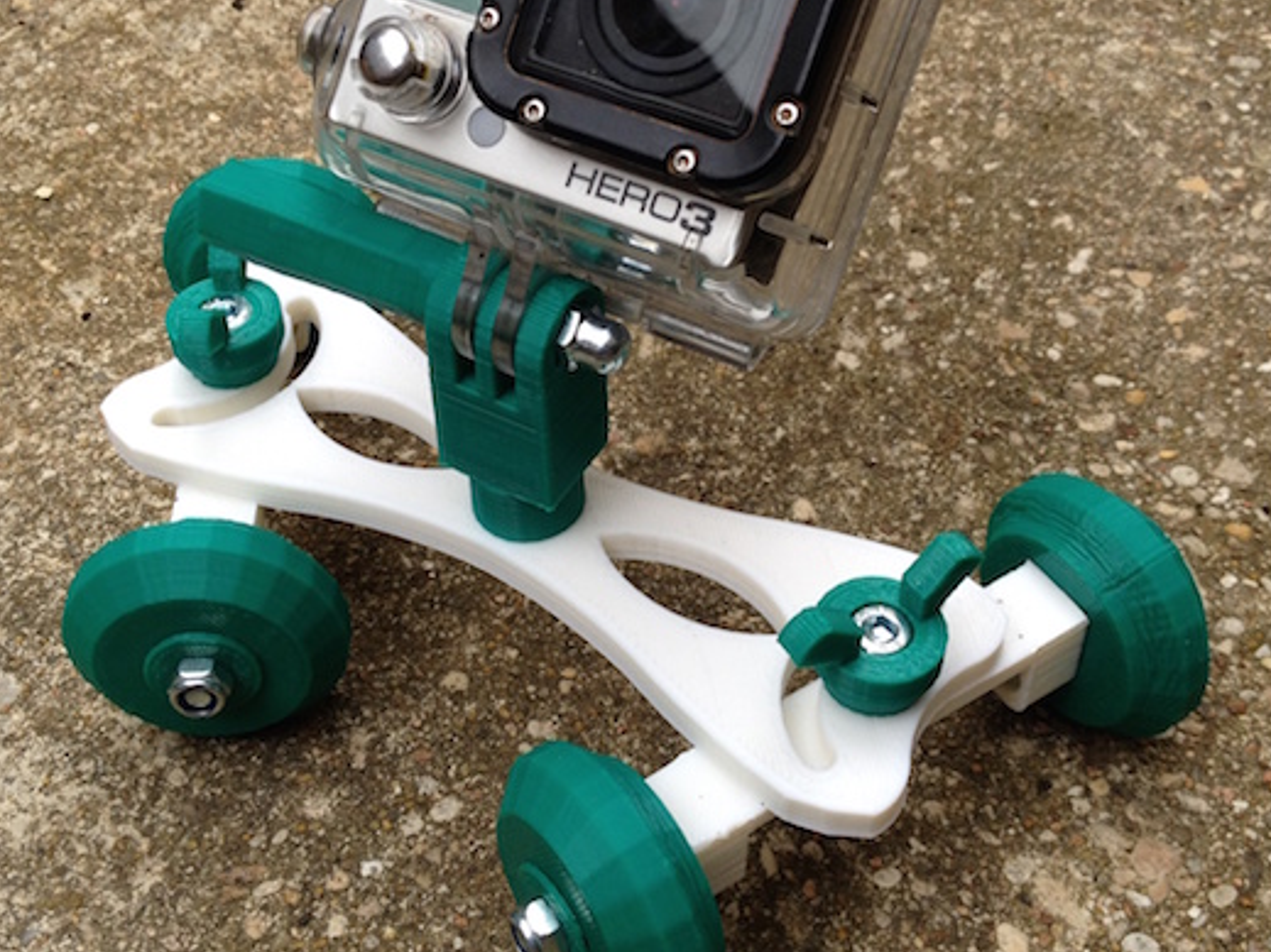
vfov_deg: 27.0
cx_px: 637
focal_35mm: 54
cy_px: 433
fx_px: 1982
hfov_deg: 35.6
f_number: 2.4
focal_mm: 4.28
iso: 50
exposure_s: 1/244
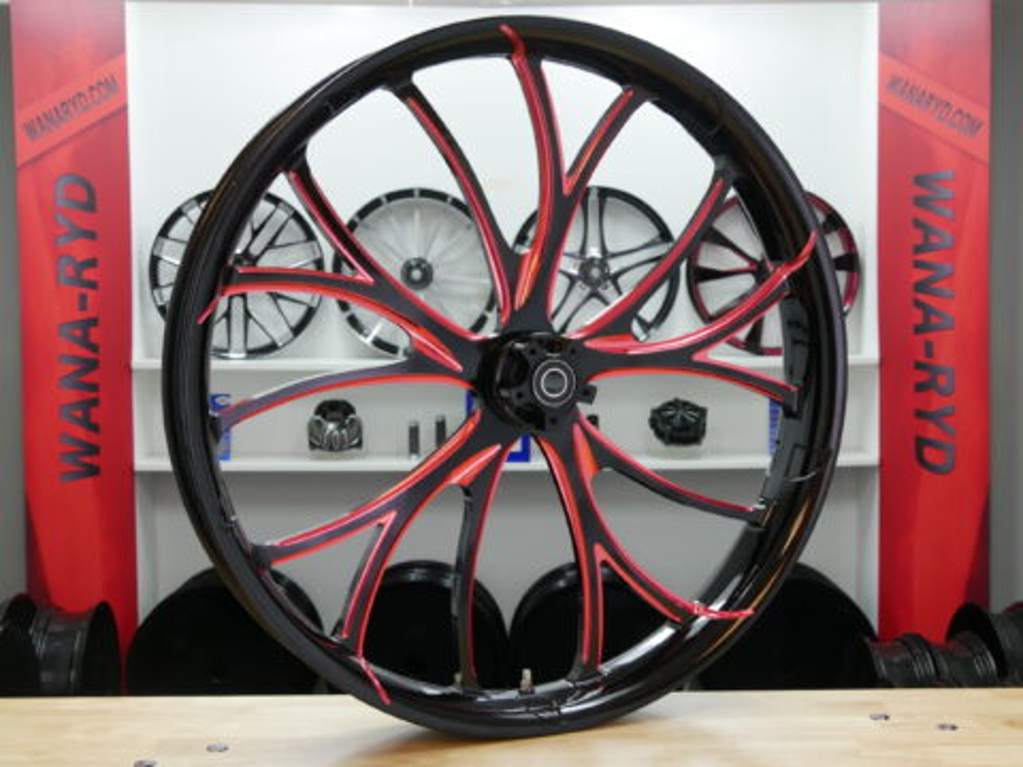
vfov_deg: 26.1
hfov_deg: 34.3
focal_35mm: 56
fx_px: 1655
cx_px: 512
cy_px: 384
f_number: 6.3
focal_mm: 28
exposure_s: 1/50
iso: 800
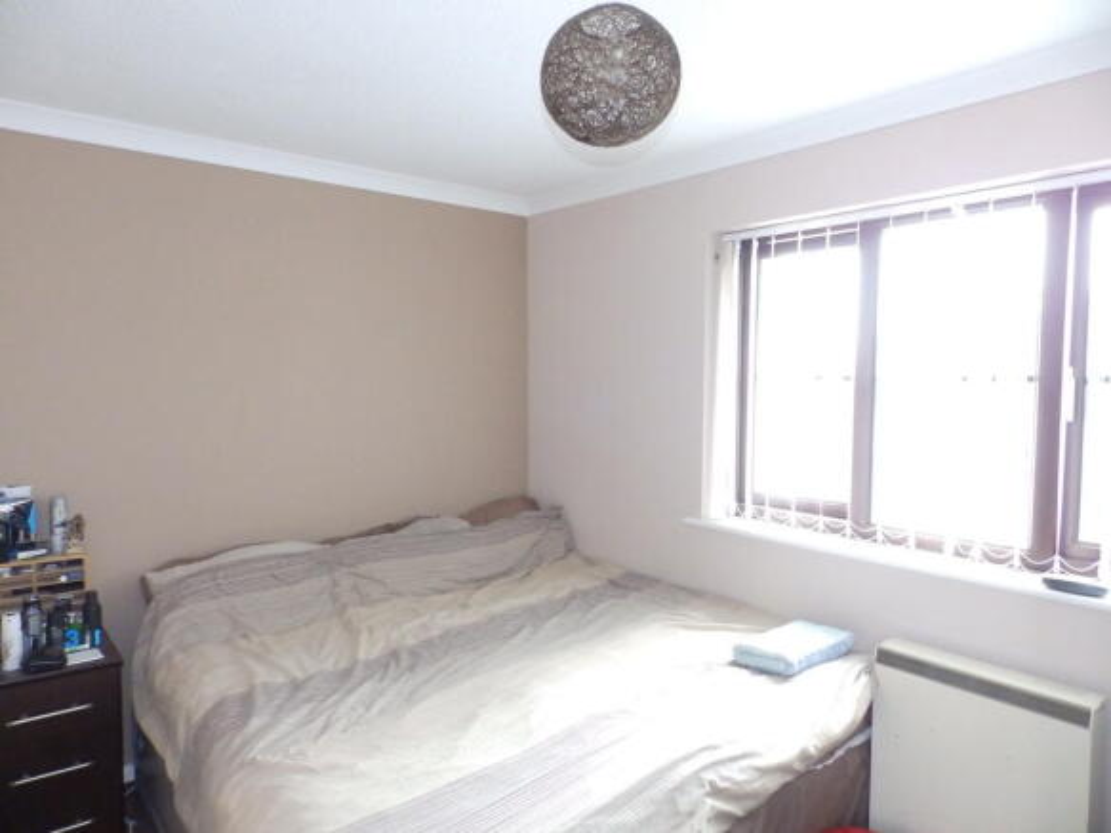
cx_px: 556
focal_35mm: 22
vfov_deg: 61.1
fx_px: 706
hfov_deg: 76.4
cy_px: 416
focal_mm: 4
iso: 640
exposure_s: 1/30
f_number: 3.4
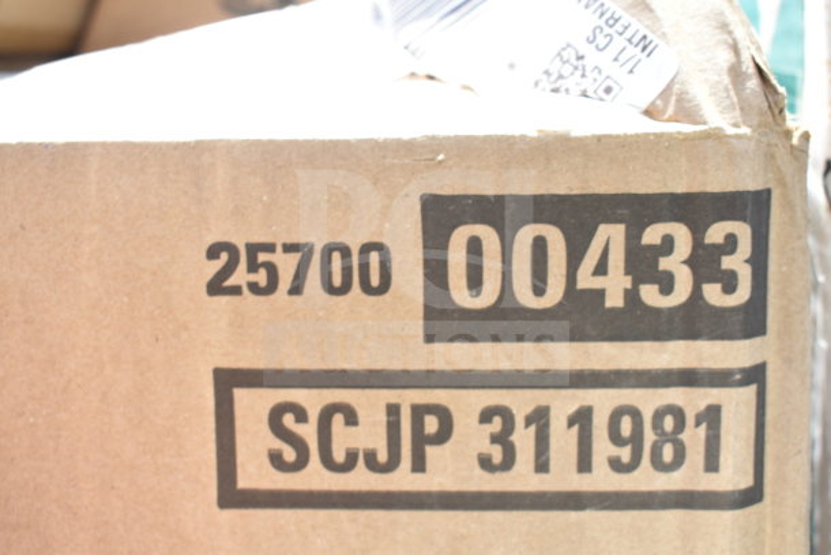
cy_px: 278
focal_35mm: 45
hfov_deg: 43.6
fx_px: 1039
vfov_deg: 29.9
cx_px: 416
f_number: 5
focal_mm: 30
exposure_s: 1/100
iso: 200
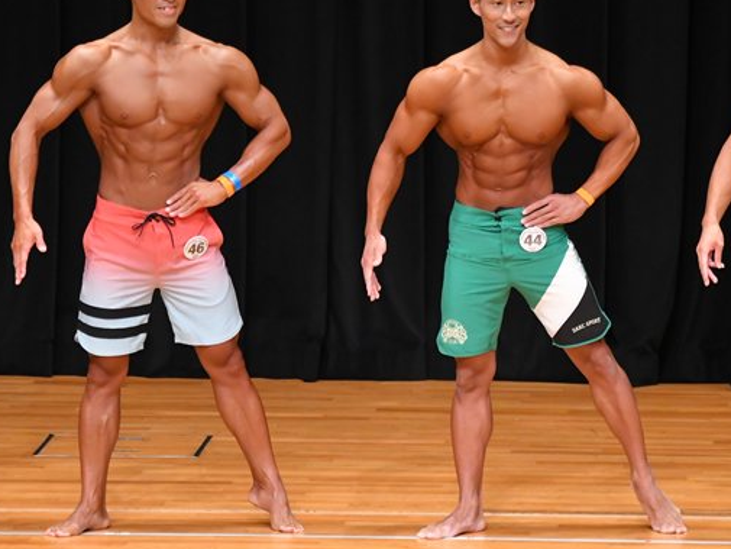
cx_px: 402
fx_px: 8407
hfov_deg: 5.0
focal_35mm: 398
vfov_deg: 3.7
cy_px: 238
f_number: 5.6
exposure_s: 1/400
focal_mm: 180
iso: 4000
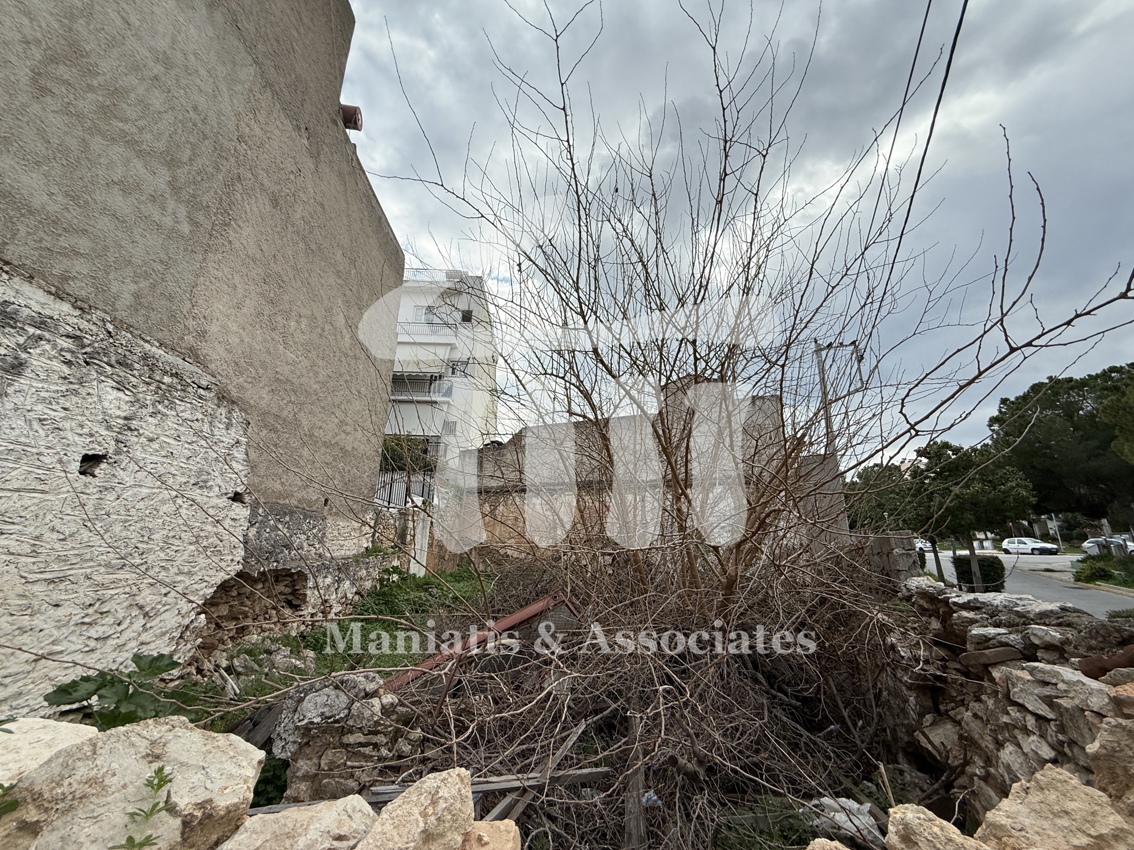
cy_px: 425
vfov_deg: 85.7
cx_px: 567
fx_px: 459
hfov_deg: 102.1
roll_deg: -1.8
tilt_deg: +17.7
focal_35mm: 14
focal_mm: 2.22
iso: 50
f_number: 2.2
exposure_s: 1/1848
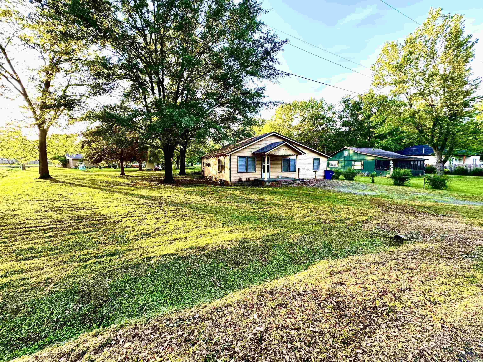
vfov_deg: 85.7
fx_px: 195
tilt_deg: -5.4
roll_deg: -0.9
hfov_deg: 102.1
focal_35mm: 14
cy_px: 181
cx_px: 242
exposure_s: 1/99
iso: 100
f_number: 2.2
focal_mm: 2.22
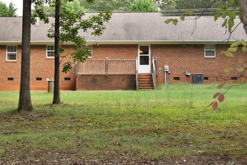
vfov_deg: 16.0
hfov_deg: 23.8
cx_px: 92
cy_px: 47
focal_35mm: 85
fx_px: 583
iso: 100
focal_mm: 34
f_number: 4.5
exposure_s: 1/160
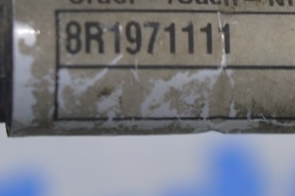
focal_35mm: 287
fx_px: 2347
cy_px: -32
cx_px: 198
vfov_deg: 4.8
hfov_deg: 7.2
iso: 400
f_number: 5.6
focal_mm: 55
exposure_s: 1/25
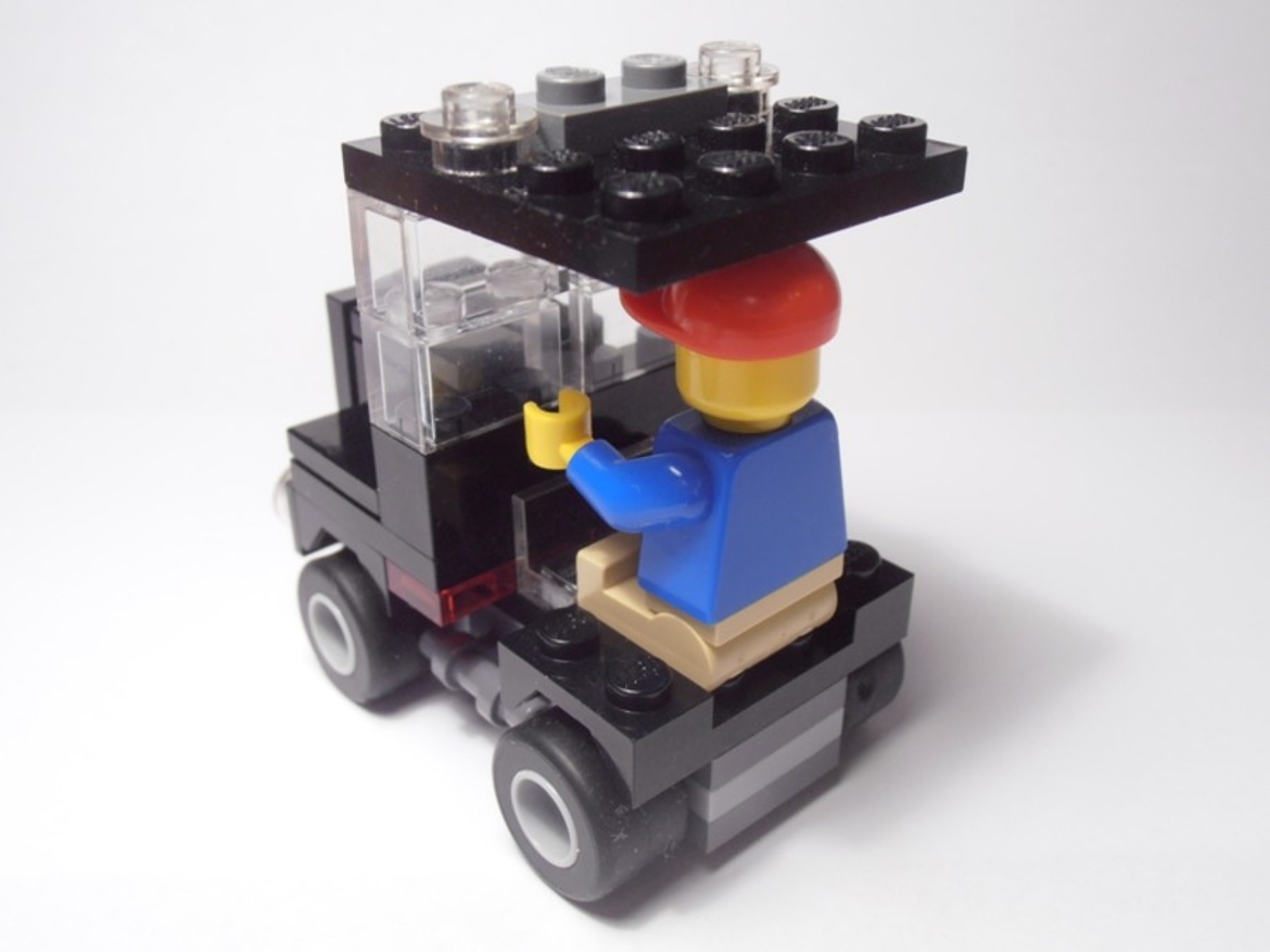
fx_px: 1357
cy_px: 476
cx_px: 635
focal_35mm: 37
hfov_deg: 50.1
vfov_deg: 38.7
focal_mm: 6.61
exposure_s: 1/40
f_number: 3.9
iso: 125
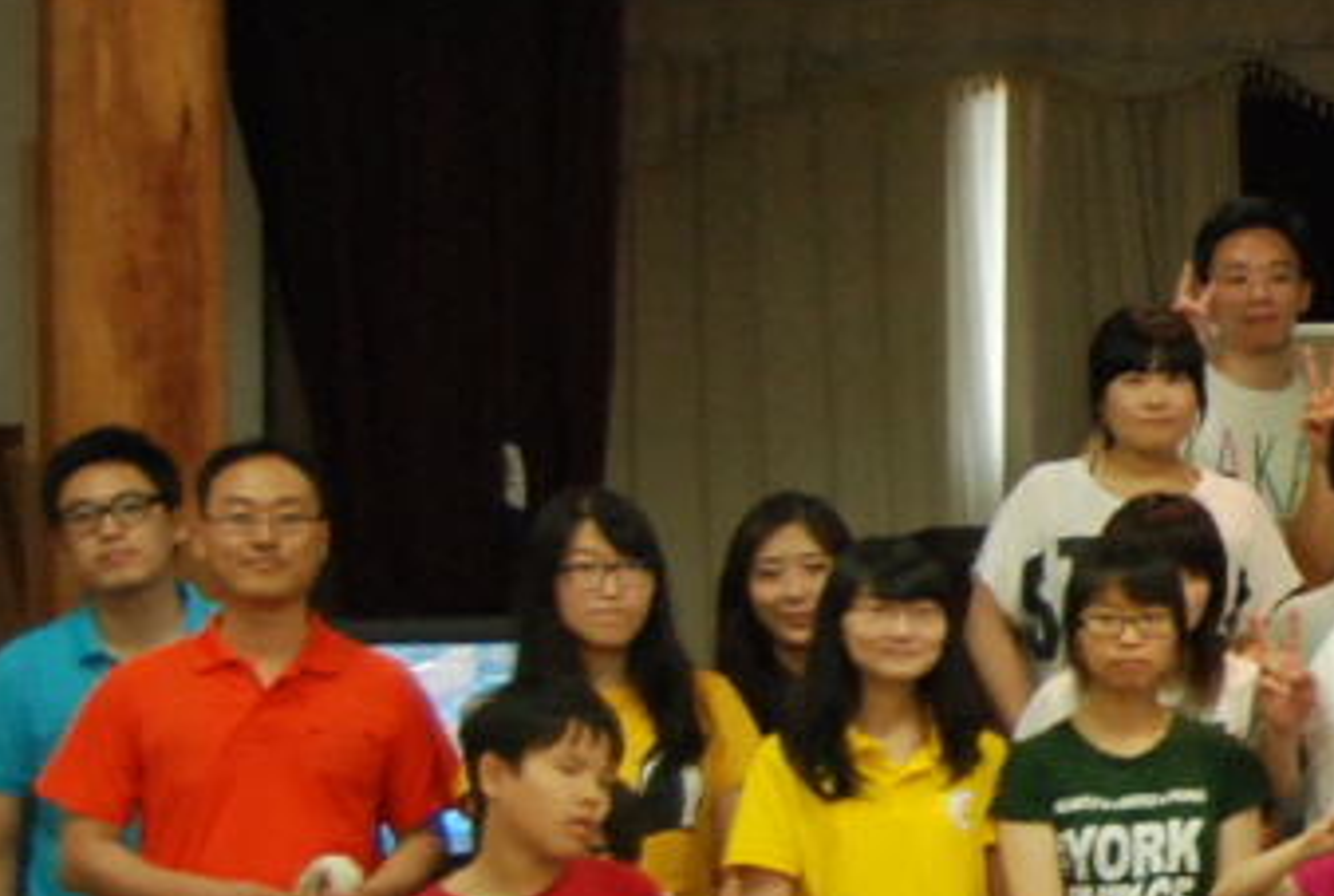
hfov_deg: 14.4
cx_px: 2384
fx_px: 4642
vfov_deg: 11.0
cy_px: 630
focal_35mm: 125
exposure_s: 1/50
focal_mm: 22
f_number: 4.5
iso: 800
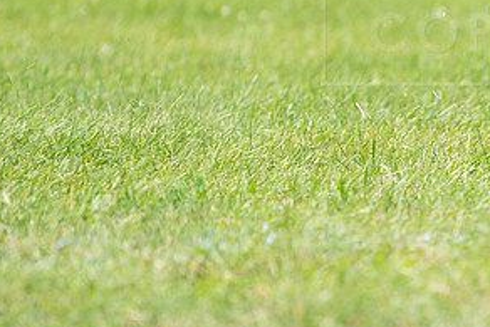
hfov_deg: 3.4
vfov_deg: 2.3
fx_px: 8198
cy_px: 60
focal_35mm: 602
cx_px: 482
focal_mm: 303
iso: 1600
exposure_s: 1/4000
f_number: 6.3
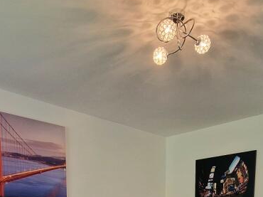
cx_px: 135
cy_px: 262
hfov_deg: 51.4
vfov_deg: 30.4
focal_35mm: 36
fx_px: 273
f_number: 2.2
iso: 64
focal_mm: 2.2
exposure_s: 1/50
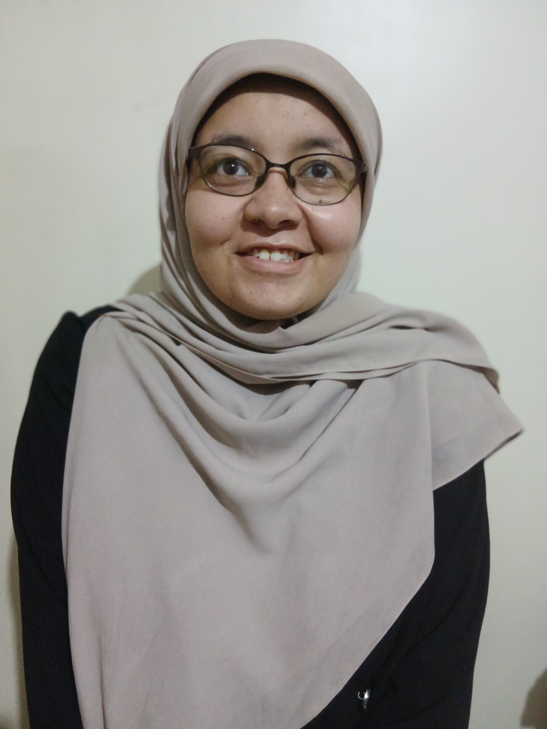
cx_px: 270
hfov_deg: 51.4
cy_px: 358
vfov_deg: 65.3
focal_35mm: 27
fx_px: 569
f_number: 1.8
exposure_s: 1/16.7
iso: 800
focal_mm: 3.98
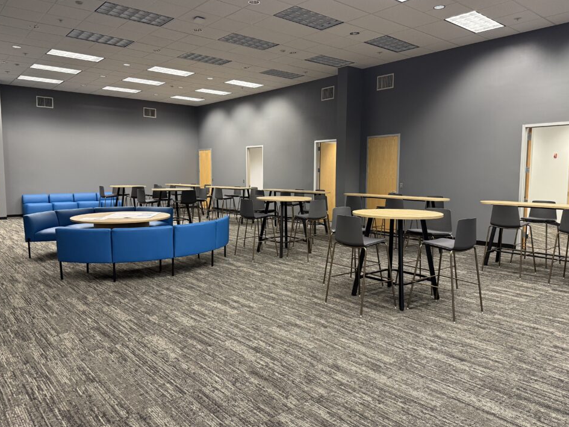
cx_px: 282
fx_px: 427
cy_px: 208
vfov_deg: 53.1
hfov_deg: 67.3
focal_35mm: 26
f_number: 1.78
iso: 250
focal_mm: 6.76
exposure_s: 1/60
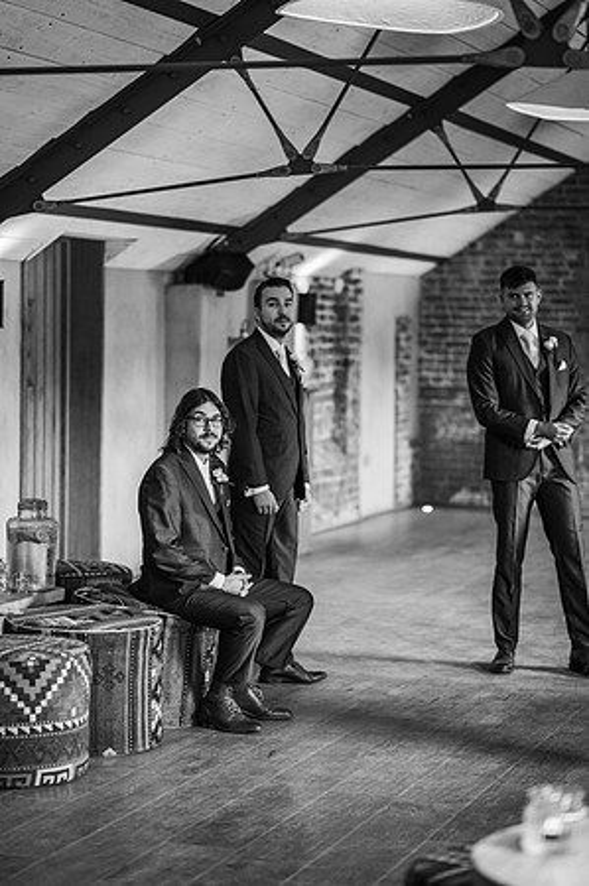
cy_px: 443
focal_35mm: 85
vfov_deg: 23.9
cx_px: 294
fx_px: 2091
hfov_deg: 16.0
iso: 560
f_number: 1.8
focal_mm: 85
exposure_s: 1/200
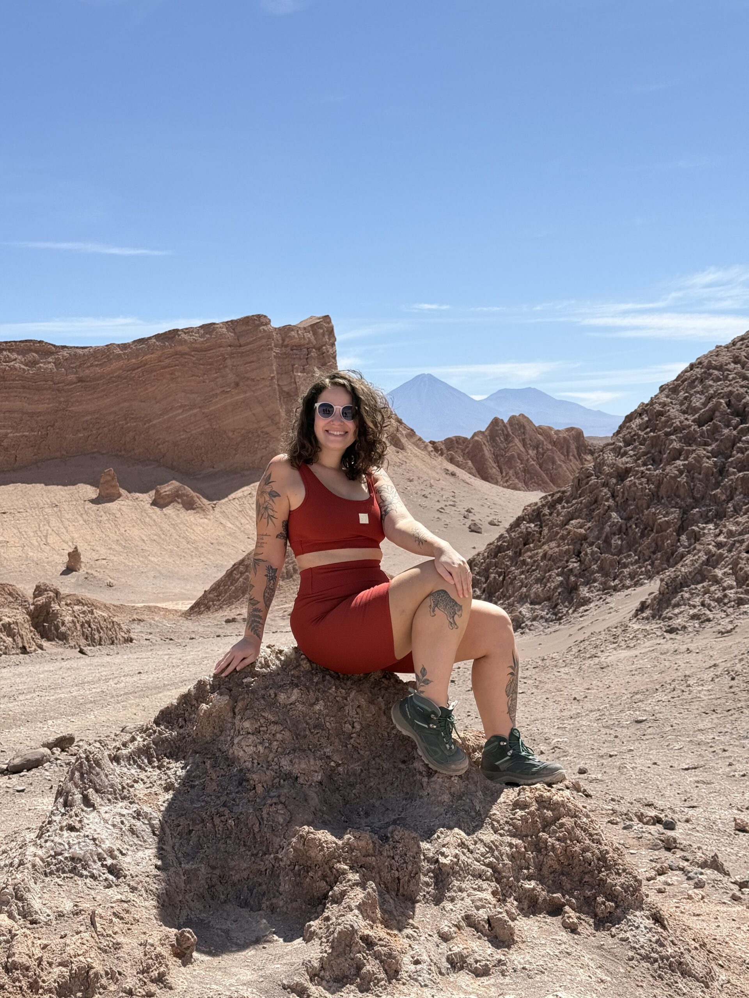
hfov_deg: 30.3
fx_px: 1385
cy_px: 499
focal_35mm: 48
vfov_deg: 39.7
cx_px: 374
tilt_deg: +0.5
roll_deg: +1.7
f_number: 1.78
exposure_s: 1/4878
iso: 64
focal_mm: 6.76
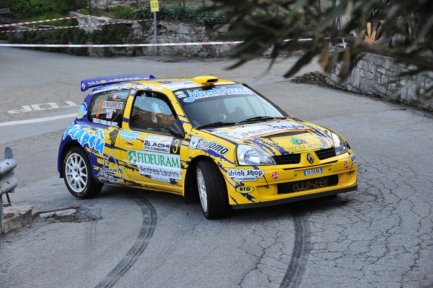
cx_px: 216
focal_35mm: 105
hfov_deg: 19.5
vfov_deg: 13.0
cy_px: 144
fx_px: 1261
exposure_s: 1/500
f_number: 5.6
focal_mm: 105
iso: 1600
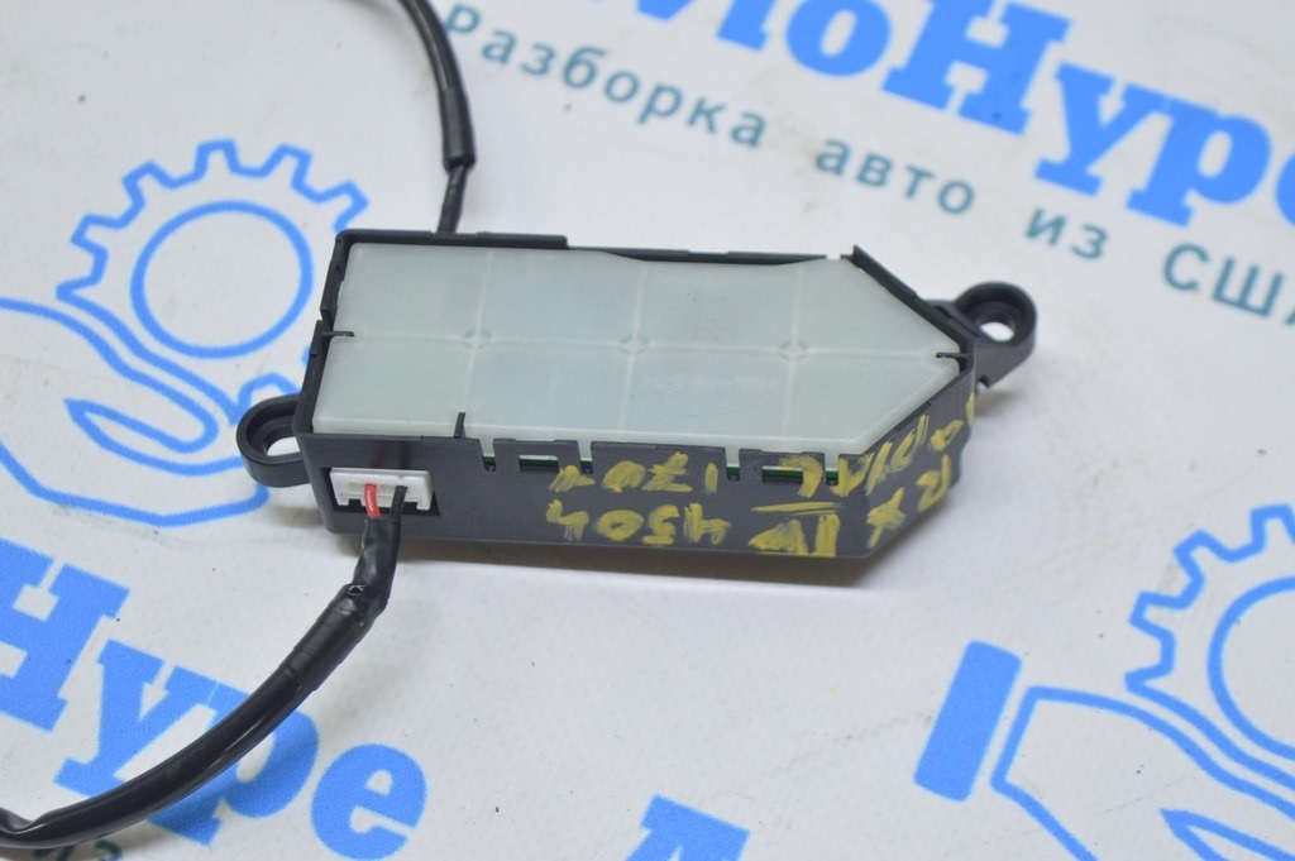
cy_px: 430
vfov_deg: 17.5
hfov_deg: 26.0
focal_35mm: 78
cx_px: 648
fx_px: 2804
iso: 400
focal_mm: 52
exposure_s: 1/20
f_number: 5.6
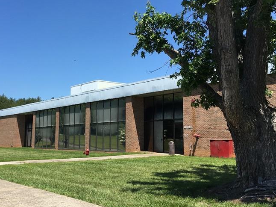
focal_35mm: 46
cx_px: 92
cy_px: 95
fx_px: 367
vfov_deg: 31.5
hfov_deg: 40.7
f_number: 2.2
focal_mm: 4.15
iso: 25
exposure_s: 1/1538
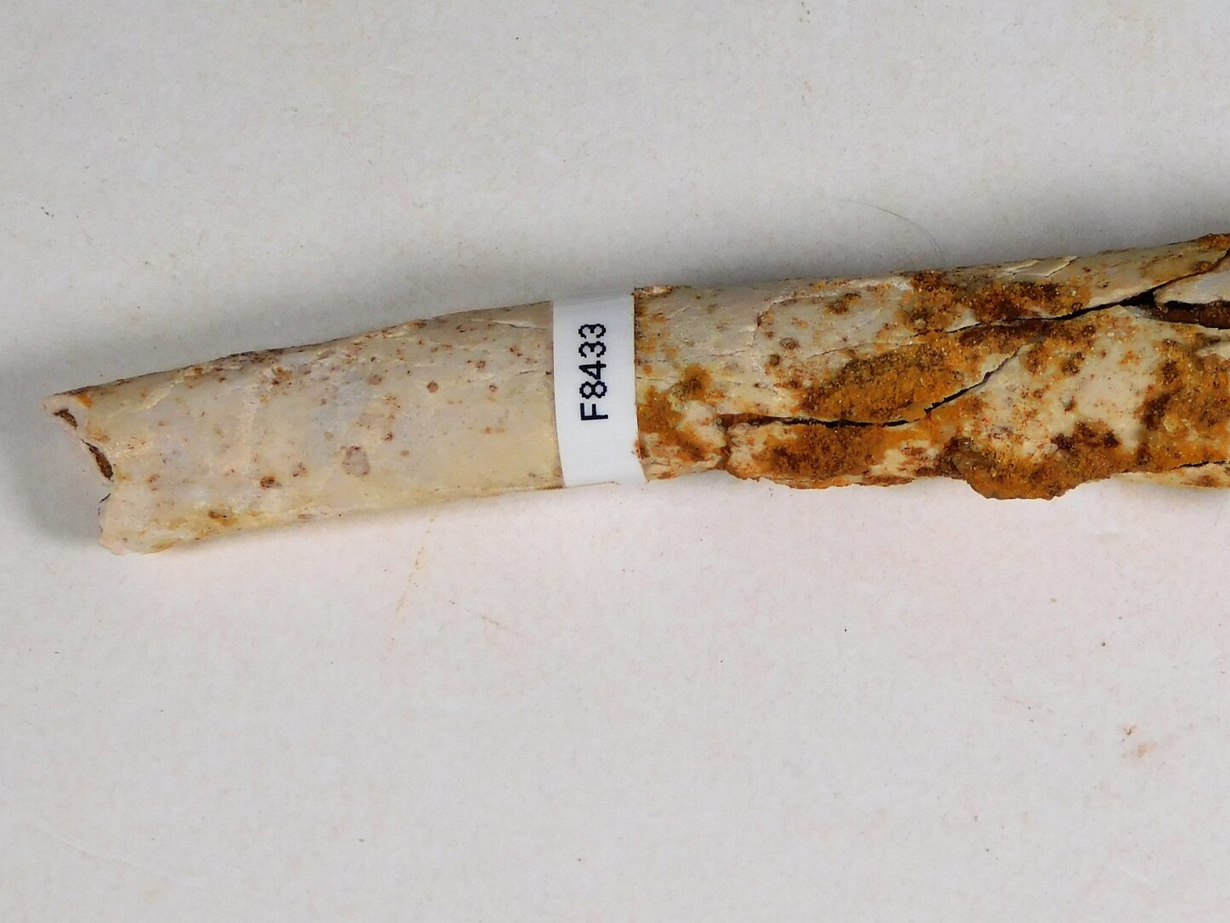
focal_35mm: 175
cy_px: 437
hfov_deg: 11.3
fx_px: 6218
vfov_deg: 8.5
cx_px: 993
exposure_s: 1/400
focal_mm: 17.6
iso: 125
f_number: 4.6
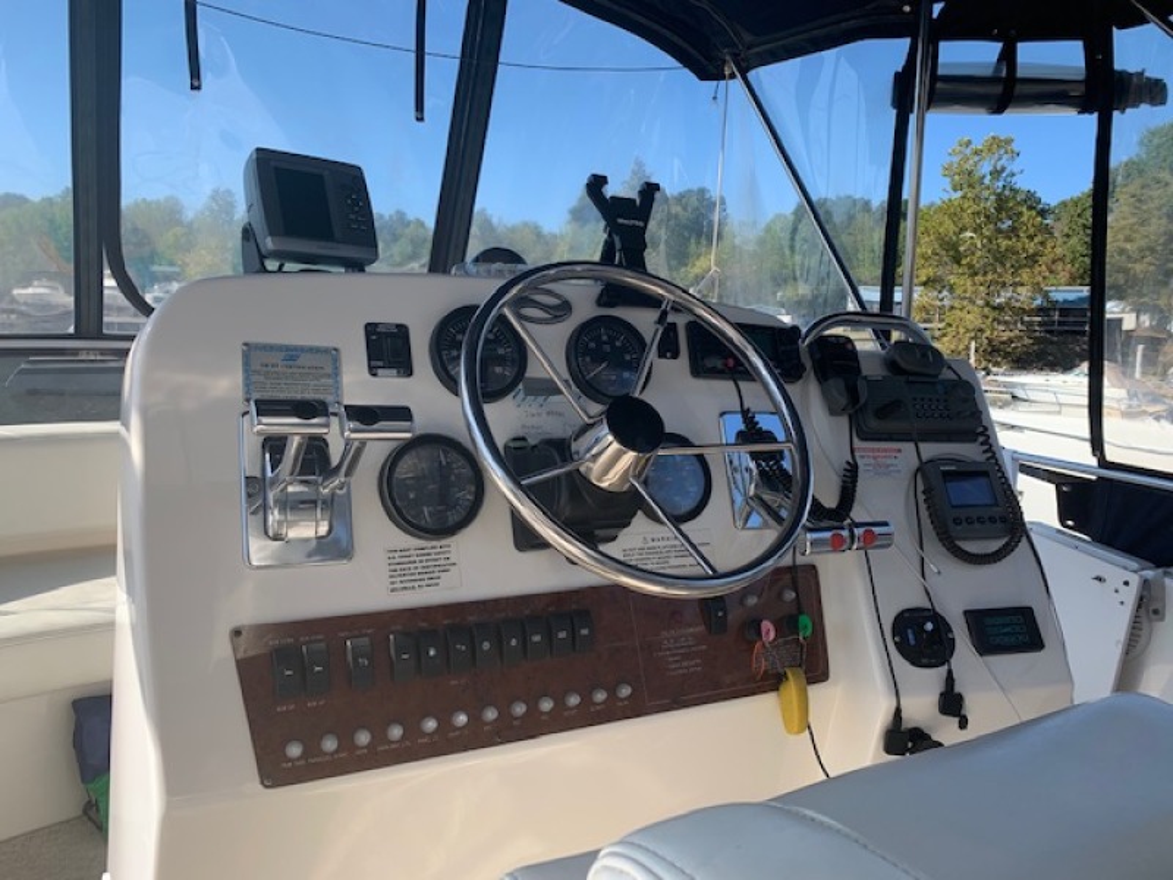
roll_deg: -1.9
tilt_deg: -6.7
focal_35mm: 26
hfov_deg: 67.3
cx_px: 586
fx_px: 881
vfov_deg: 53.1
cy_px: 440
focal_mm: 4.25
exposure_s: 1/1088
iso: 25
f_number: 1.8
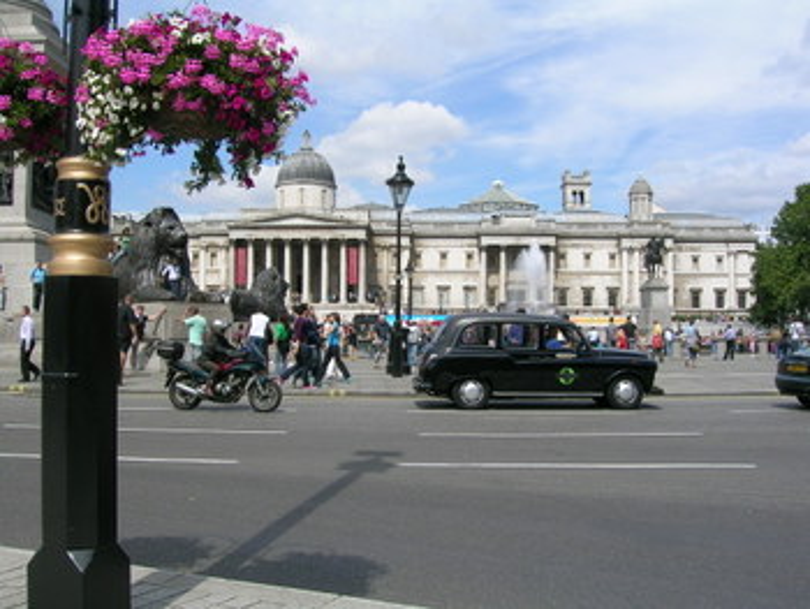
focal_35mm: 40
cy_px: 304
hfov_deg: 46.8
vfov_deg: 36.0
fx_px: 937
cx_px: 405
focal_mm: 6.1
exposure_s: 1/461
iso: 50
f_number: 5
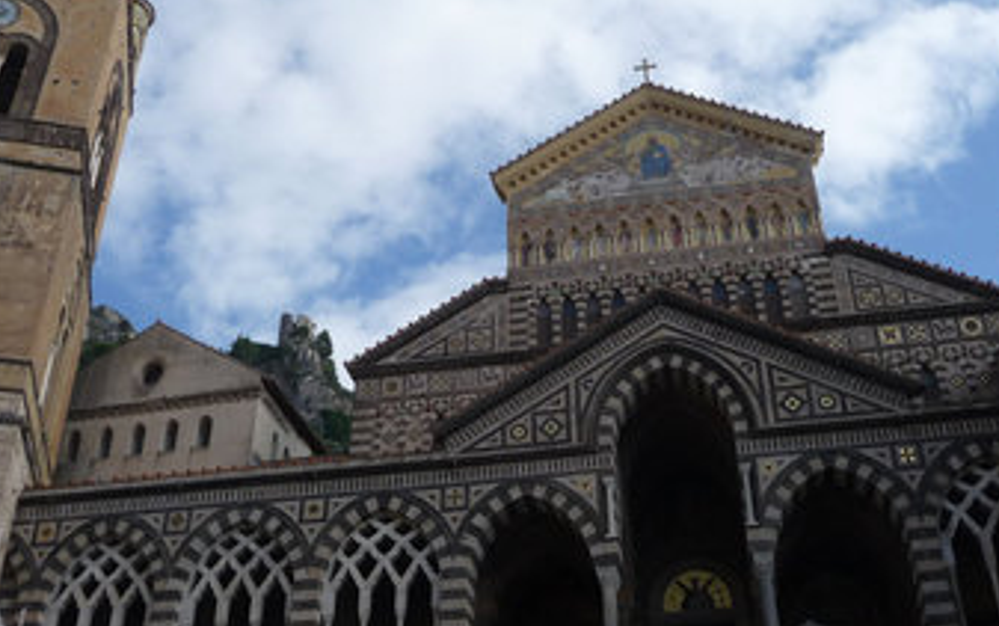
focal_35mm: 44
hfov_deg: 45.2
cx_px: 528
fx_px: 1199
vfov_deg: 29.1
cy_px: 215
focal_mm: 4.7
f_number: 3.3
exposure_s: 1/1000
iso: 100
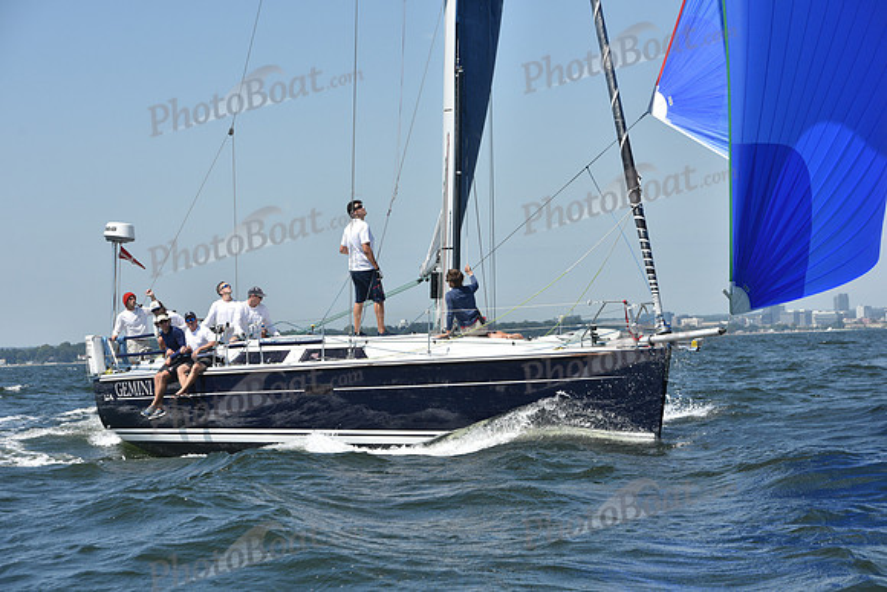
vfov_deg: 13.7
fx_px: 2464
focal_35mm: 100
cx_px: 444
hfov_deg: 20.4
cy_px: 296
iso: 250
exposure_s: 1/1250
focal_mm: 100
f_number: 8
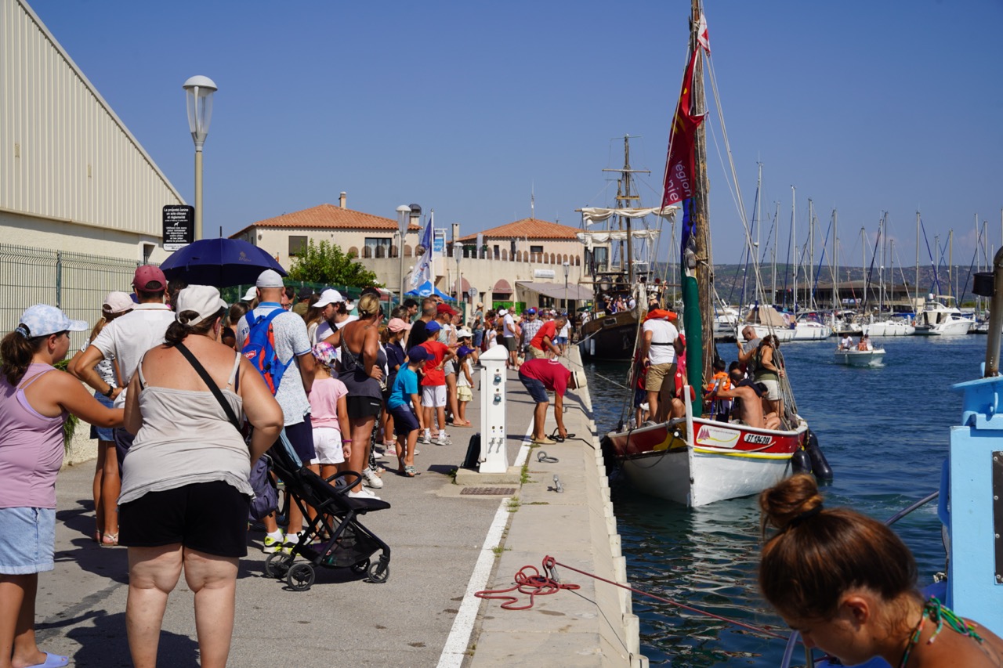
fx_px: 1398
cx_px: 502
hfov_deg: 39.5
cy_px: 334
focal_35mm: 50
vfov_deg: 26.9
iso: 100
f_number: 10
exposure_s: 1/320
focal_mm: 50.2
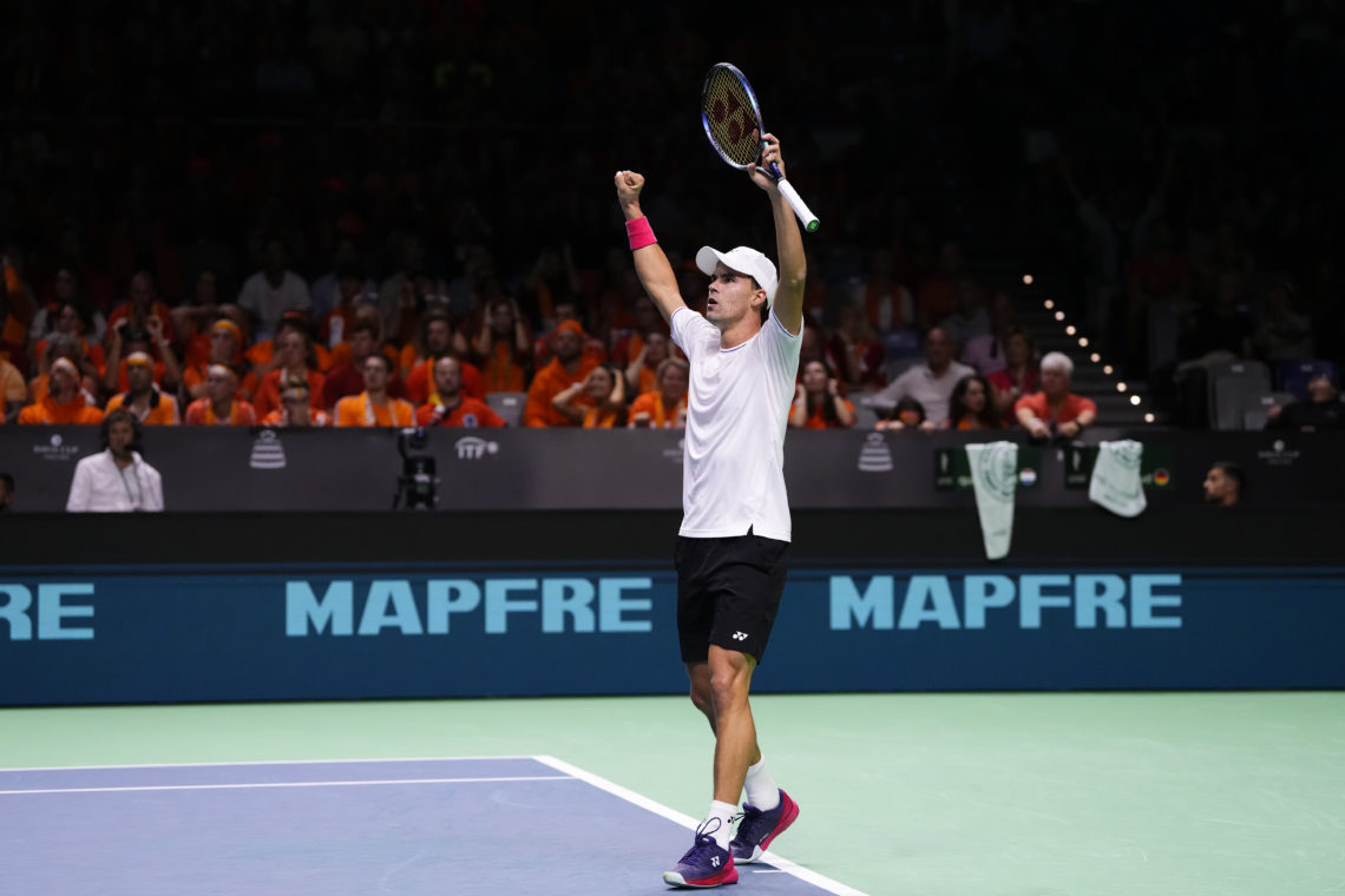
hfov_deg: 19.1
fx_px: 3997
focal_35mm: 107
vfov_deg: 12.8
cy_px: 448
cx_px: 672
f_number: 2.8
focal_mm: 107
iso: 3200
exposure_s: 1/1600
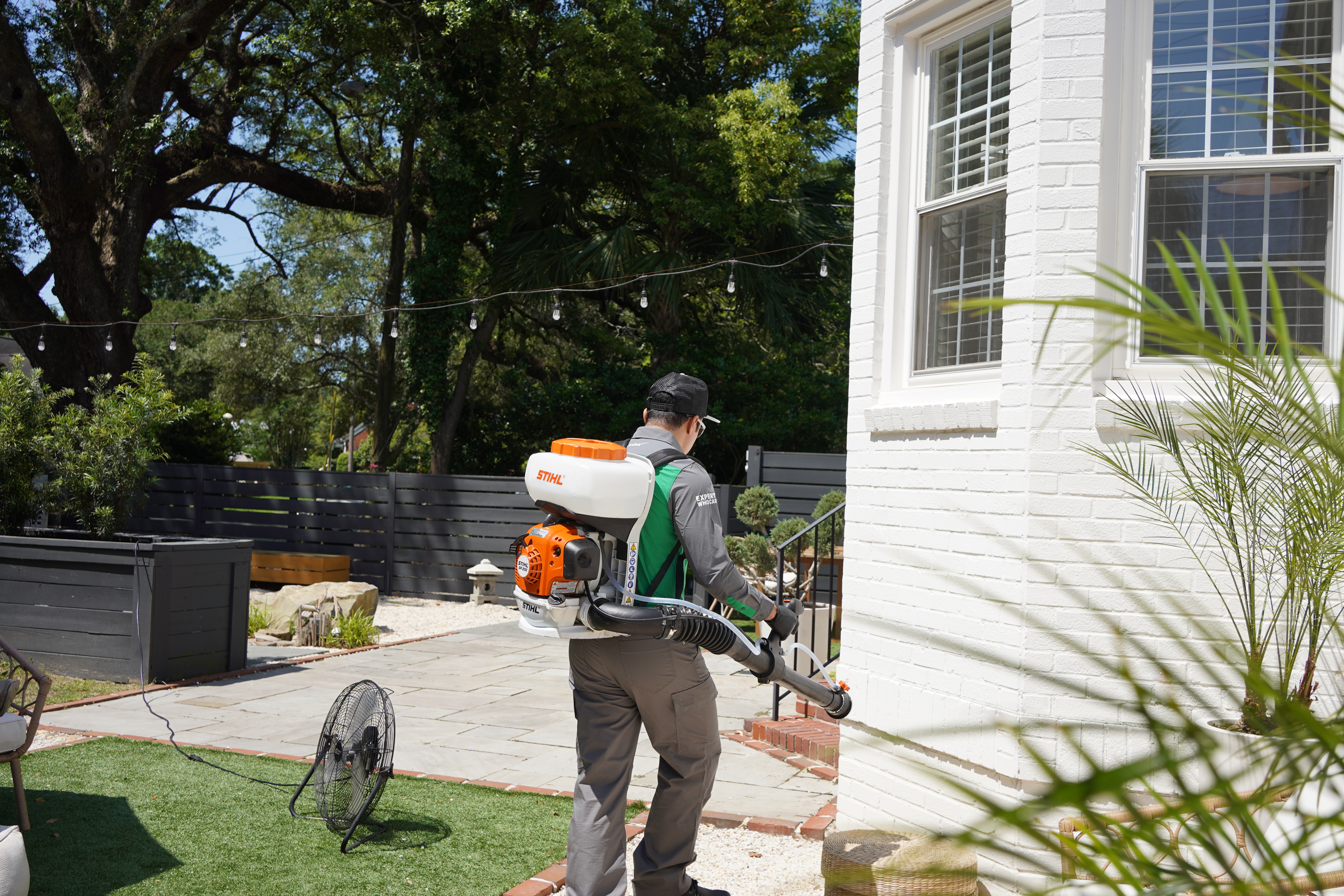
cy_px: 448
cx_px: 672
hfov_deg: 54.4
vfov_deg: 37.9
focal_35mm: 35
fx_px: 1307
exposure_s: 1/500
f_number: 5.6
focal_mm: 35
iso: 100
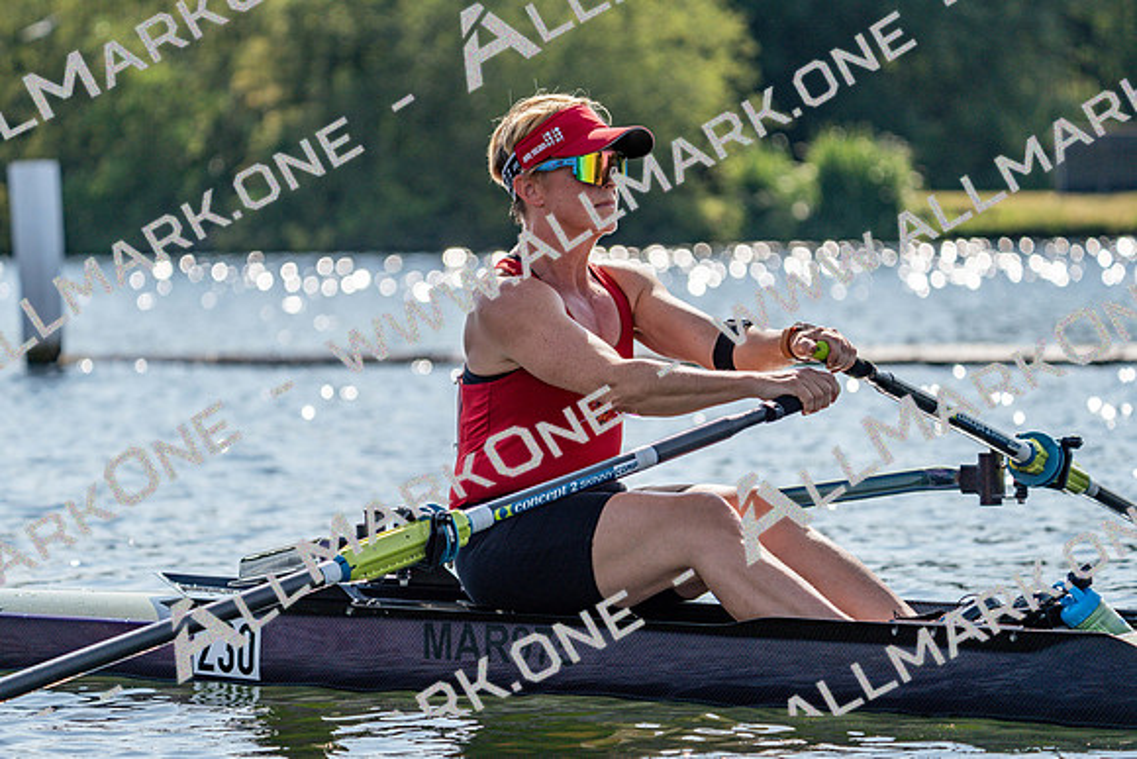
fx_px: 6318
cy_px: 380
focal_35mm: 200
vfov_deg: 6.9
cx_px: 568
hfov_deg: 10.3
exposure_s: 1/1600
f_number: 5.6
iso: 100
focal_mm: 200
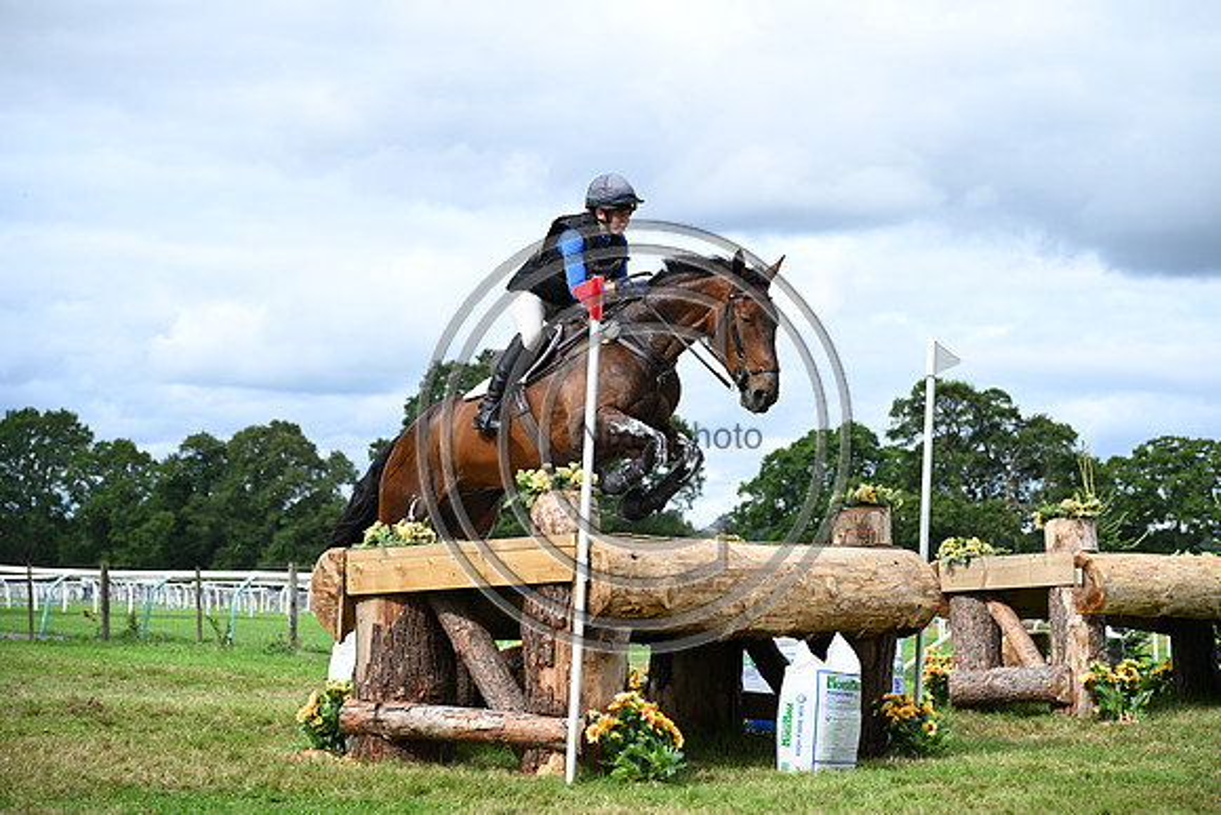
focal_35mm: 77
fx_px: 2612
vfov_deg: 17.7
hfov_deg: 26.3
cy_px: 408
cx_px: 610
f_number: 4.5
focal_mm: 77
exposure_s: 1/1250
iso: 400
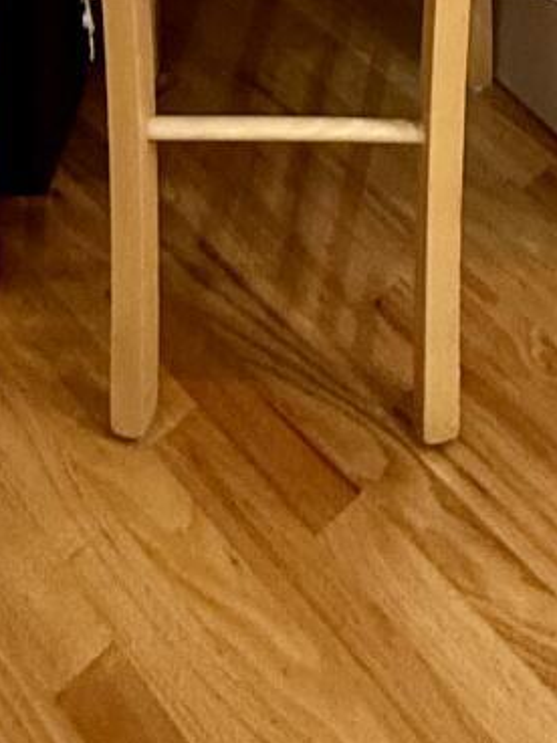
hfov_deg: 19.3
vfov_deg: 15.3
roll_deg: +0.6
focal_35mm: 76
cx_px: 363
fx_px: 1631
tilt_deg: -5.4
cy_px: -1007
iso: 250
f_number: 2.2
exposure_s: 1/60
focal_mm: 2.22
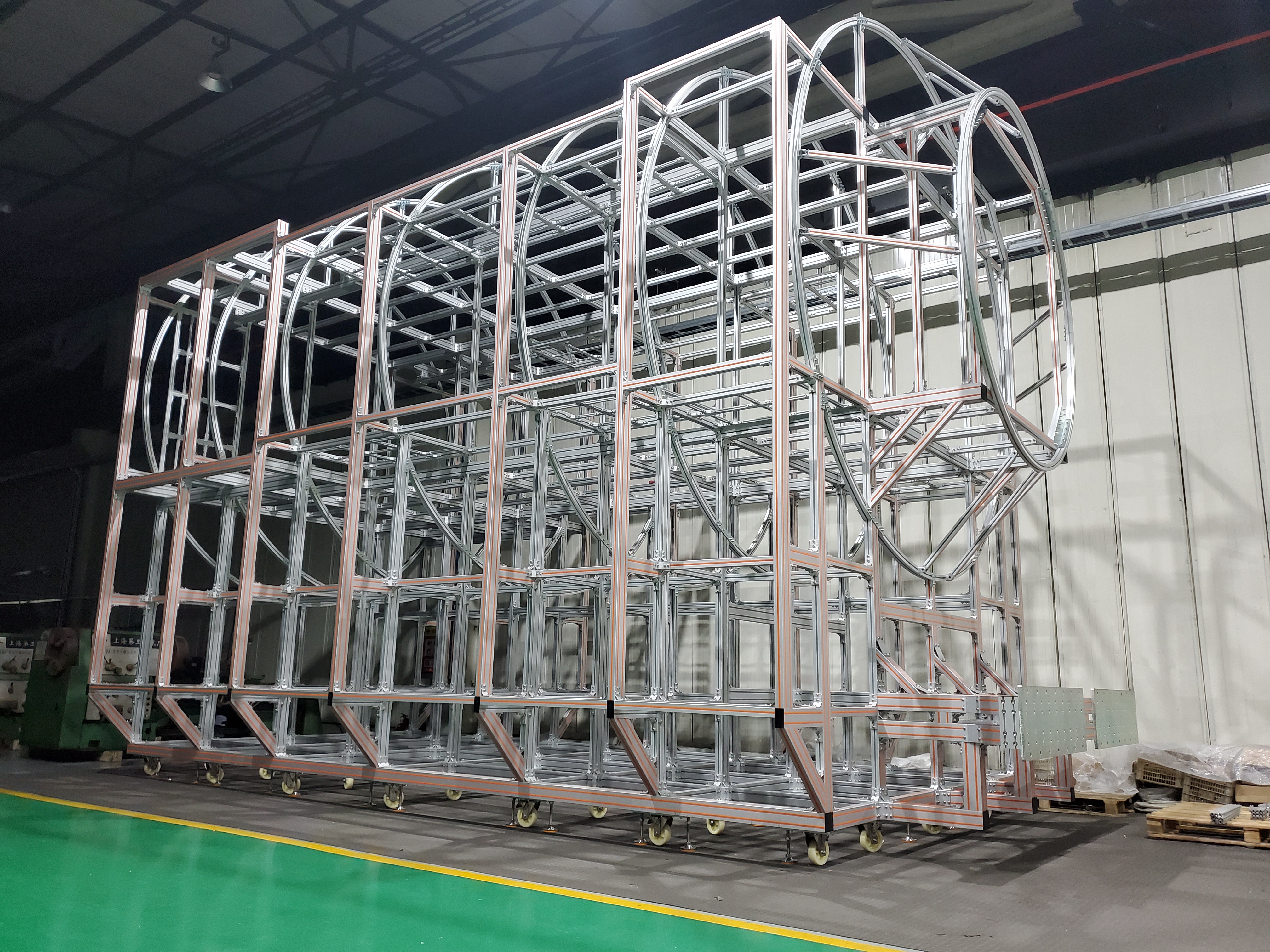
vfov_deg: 53.1
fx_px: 954
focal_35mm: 26
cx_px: 635
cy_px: 476
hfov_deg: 67.3
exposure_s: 1/40
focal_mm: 4.3
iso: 320
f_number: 1.5
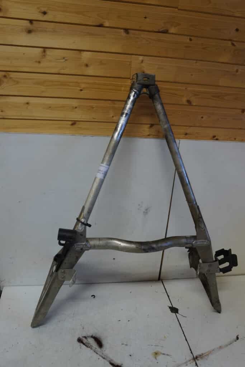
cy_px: 184
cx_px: 122
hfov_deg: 43.6
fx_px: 306
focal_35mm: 30
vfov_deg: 61.9
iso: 640
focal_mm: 20
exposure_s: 1/60
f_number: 4
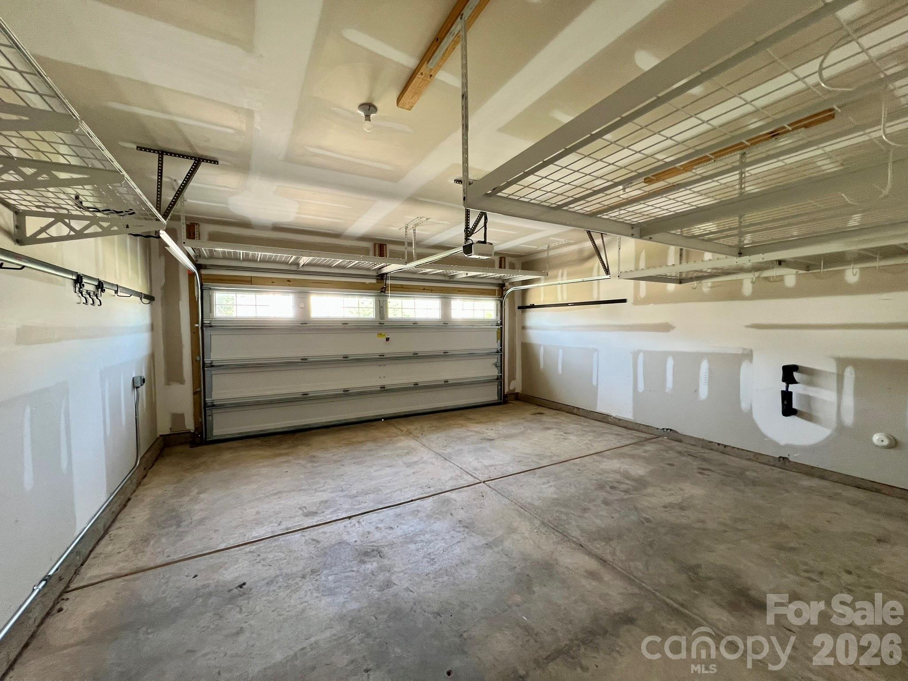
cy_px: 340
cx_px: 454
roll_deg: +0.5
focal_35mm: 13
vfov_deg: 89.9
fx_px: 341
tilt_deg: -2.5
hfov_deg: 106.2
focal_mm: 1.57
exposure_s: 1/60
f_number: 1.8
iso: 160
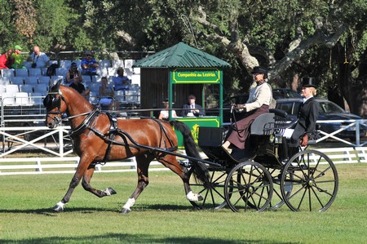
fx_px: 2291
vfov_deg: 6.1
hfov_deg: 9.2
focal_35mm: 225
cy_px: 122
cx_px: 184
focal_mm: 150
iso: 250
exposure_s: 1/800
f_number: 5.6
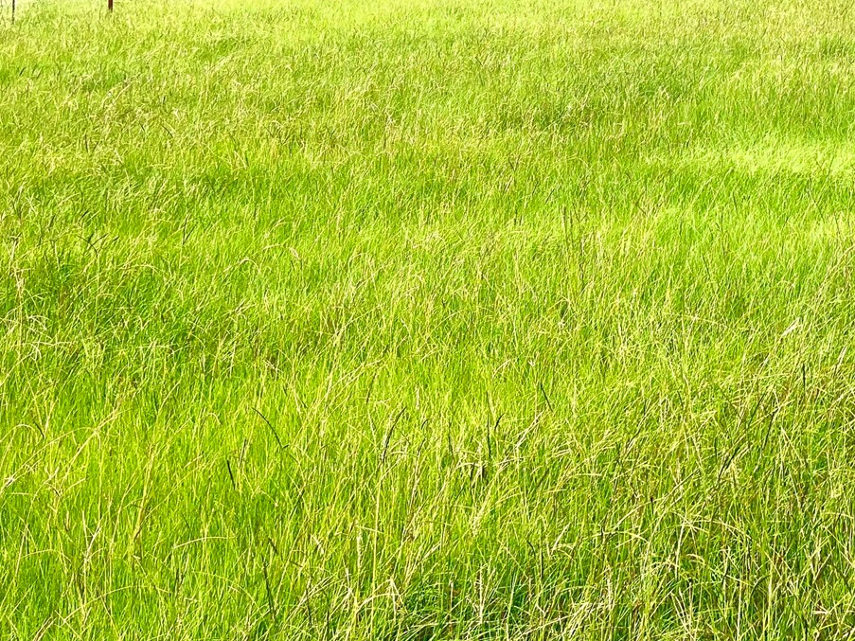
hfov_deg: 30.5
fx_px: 1457
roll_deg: -0.6
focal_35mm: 59
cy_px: -78
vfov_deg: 23.2
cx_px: 848
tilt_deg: +0.1
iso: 50
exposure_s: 1/1389
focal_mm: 5.1
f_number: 1.6
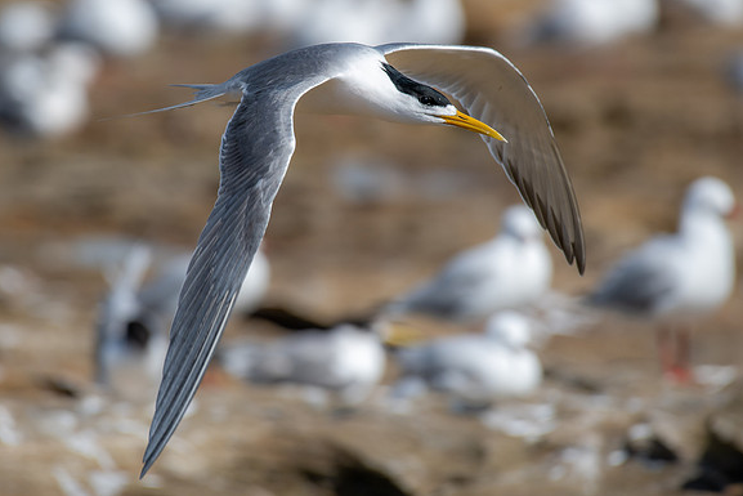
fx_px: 14698
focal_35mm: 712
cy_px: 158
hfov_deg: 2.9
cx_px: 310
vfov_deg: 1.9
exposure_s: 1/1000
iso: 160
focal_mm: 500
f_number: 7.1
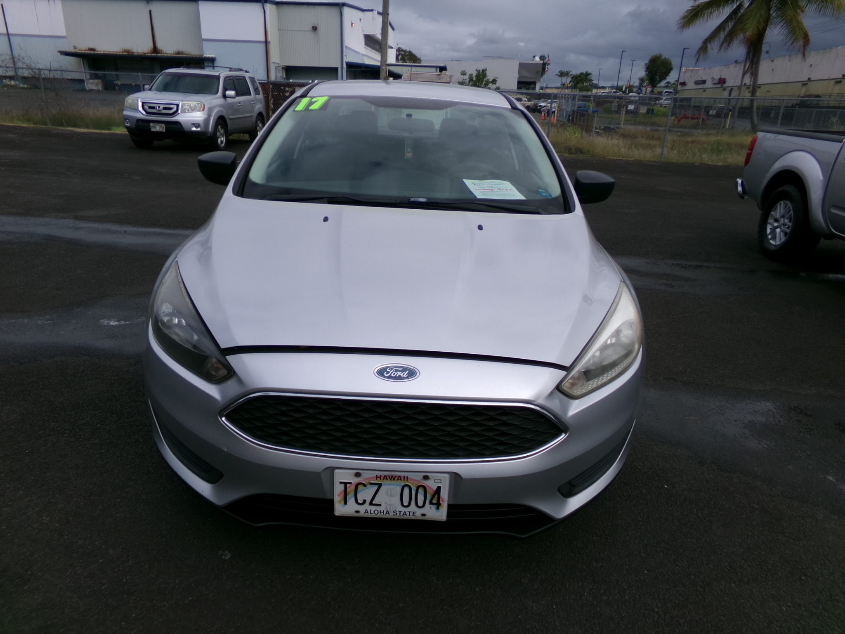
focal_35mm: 24
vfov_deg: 56.8
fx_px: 586
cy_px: 317
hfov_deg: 71.6
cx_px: 422
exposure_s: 1/850
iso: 100
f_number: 3.7
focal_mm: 4.3
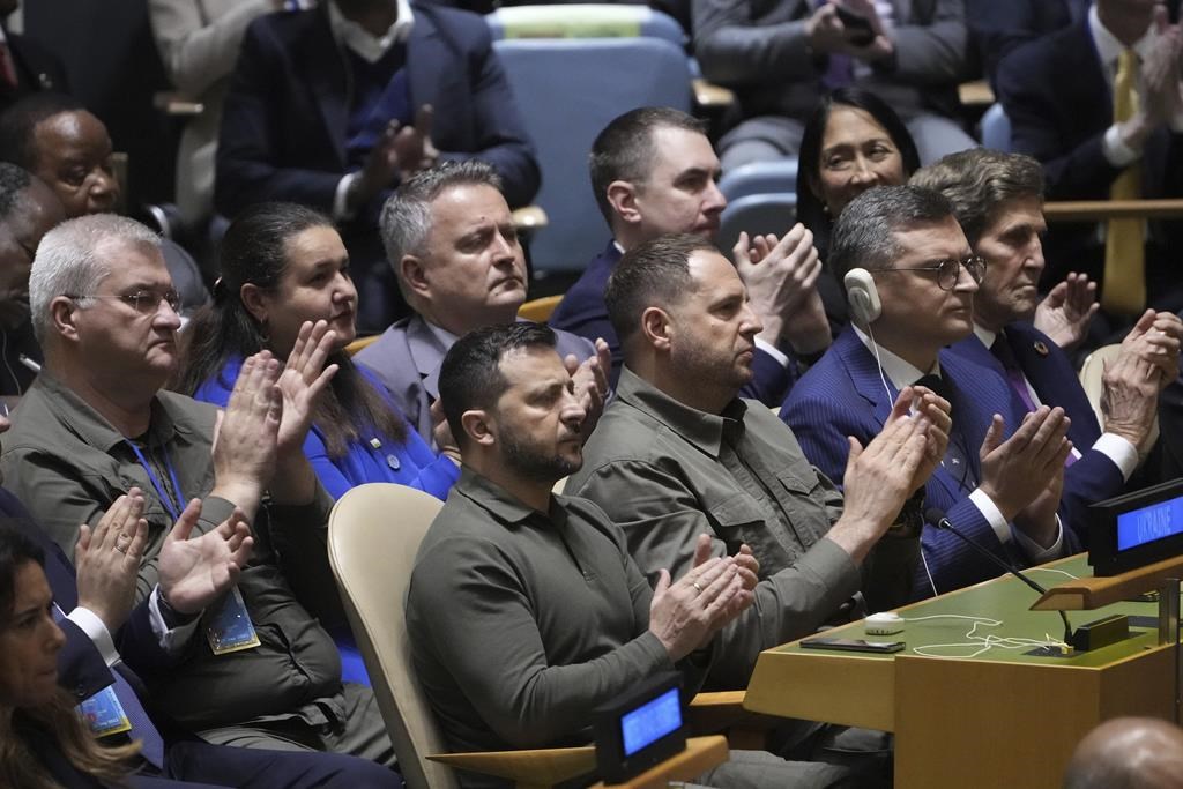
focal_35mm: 600
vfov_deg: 2.3
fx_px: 19718
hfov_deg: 3.4
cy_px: 394
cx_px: 592
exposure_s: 1/160
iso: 8000
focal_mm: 400
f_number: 5.6
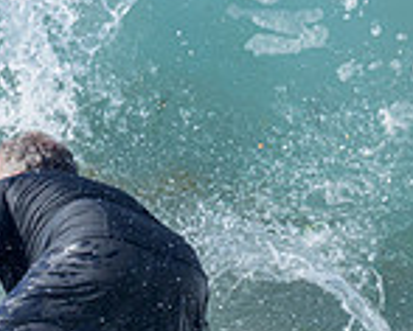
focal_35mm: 2955
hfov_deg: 0.7
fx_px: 36168
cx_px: -391
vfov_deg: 0.5
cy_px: 318
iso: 560
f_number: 6.3
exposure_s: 1/2000
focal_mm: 800
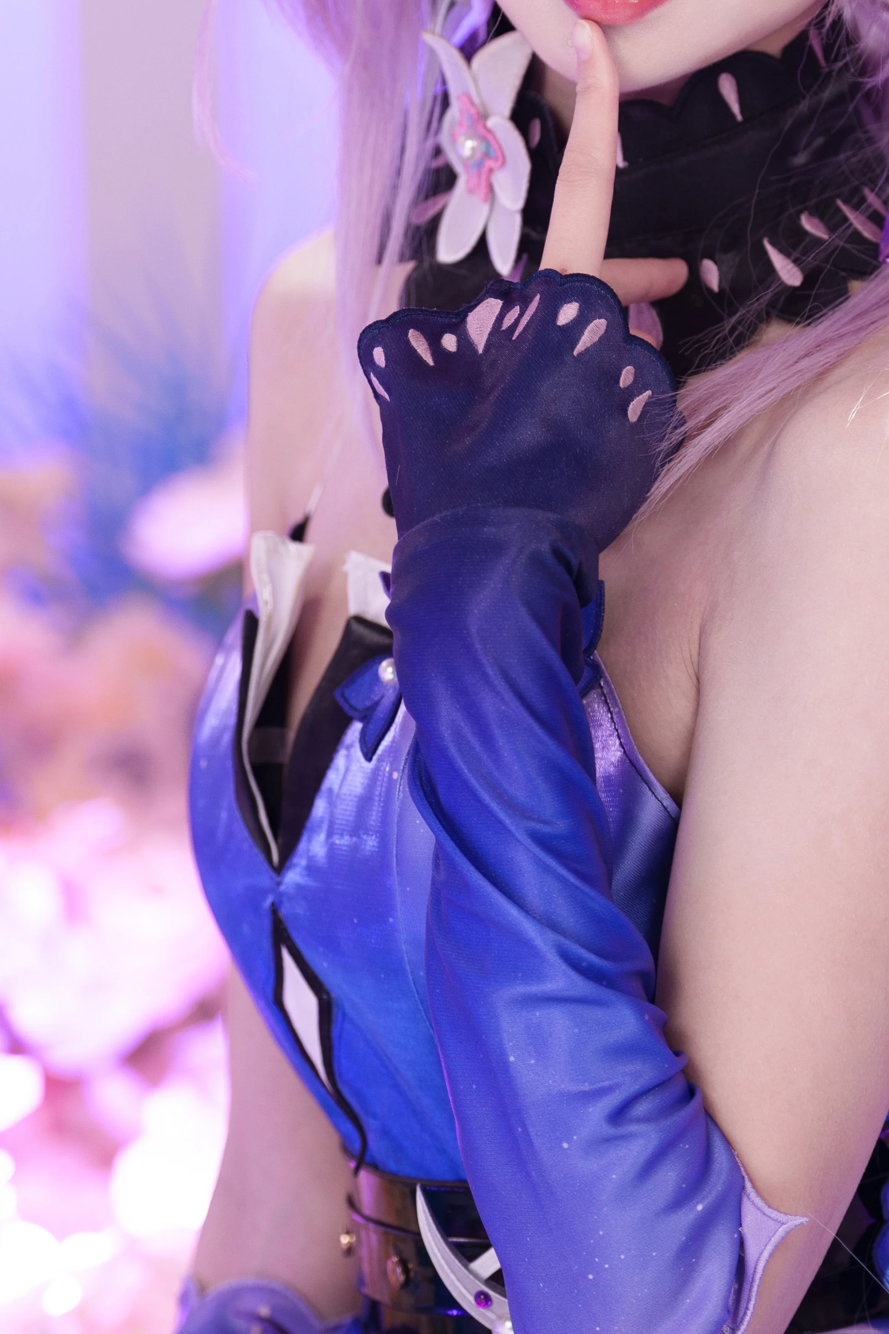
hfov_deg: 5.2
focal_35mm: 264
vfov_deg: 7.8
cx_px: 589
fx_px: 9778
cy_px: 454
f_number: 2.8
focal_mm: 118
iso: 400
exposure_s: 1/125
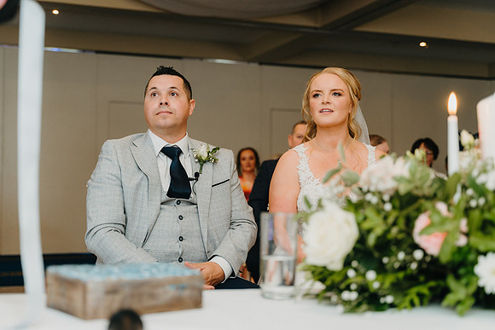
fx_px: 688
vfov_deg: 27.0
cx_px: 248
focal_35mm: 50
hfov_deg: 39.6
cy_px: 165
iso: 1000
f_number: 2.8
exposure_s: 1/200
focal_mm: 50
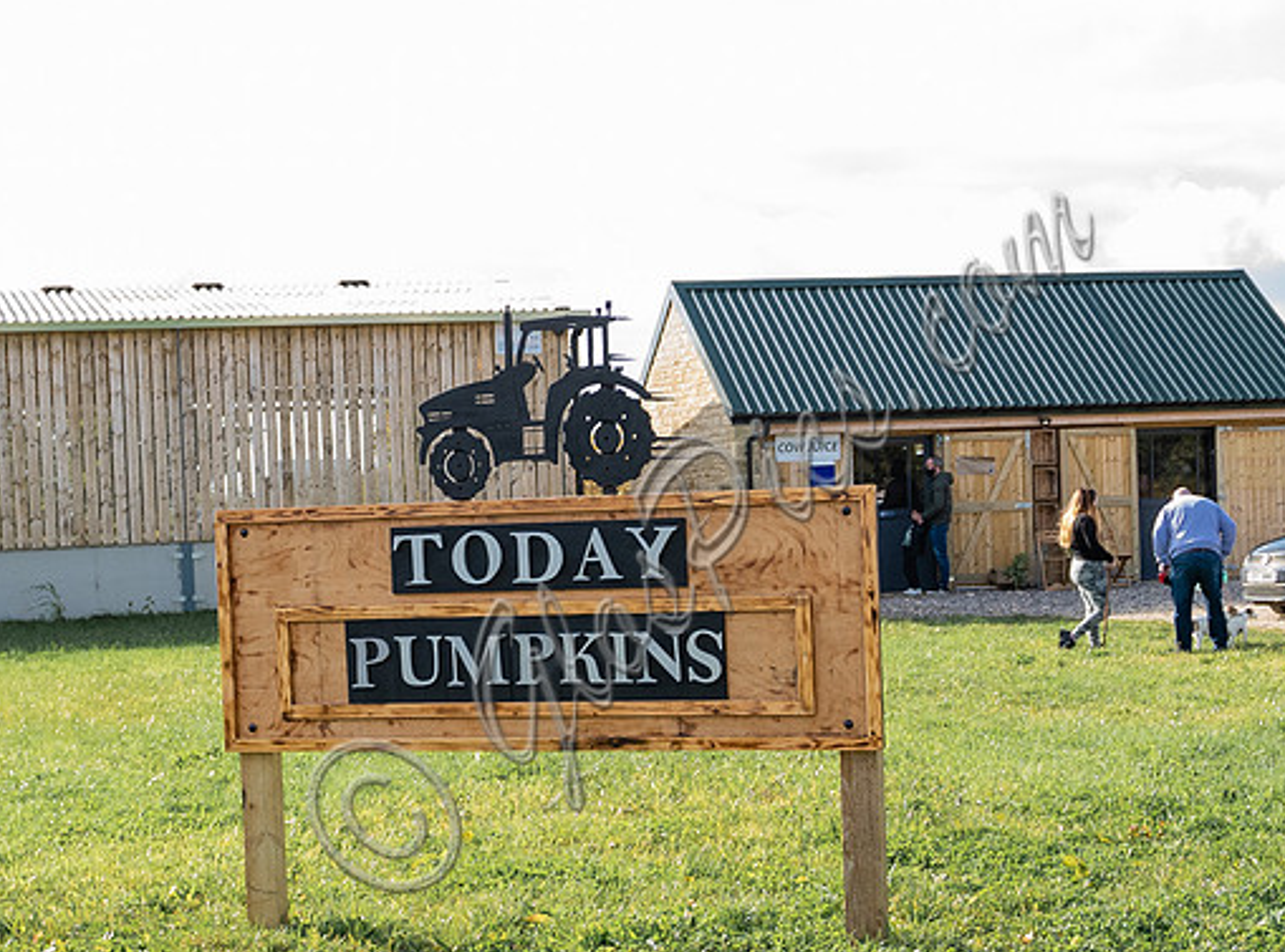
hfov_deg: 25.4
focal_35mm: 77
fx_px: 2846
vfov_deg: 18.9
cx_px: 557
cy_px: 634
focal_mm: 19.9
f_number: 2.8
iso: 400
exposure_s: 1/1600
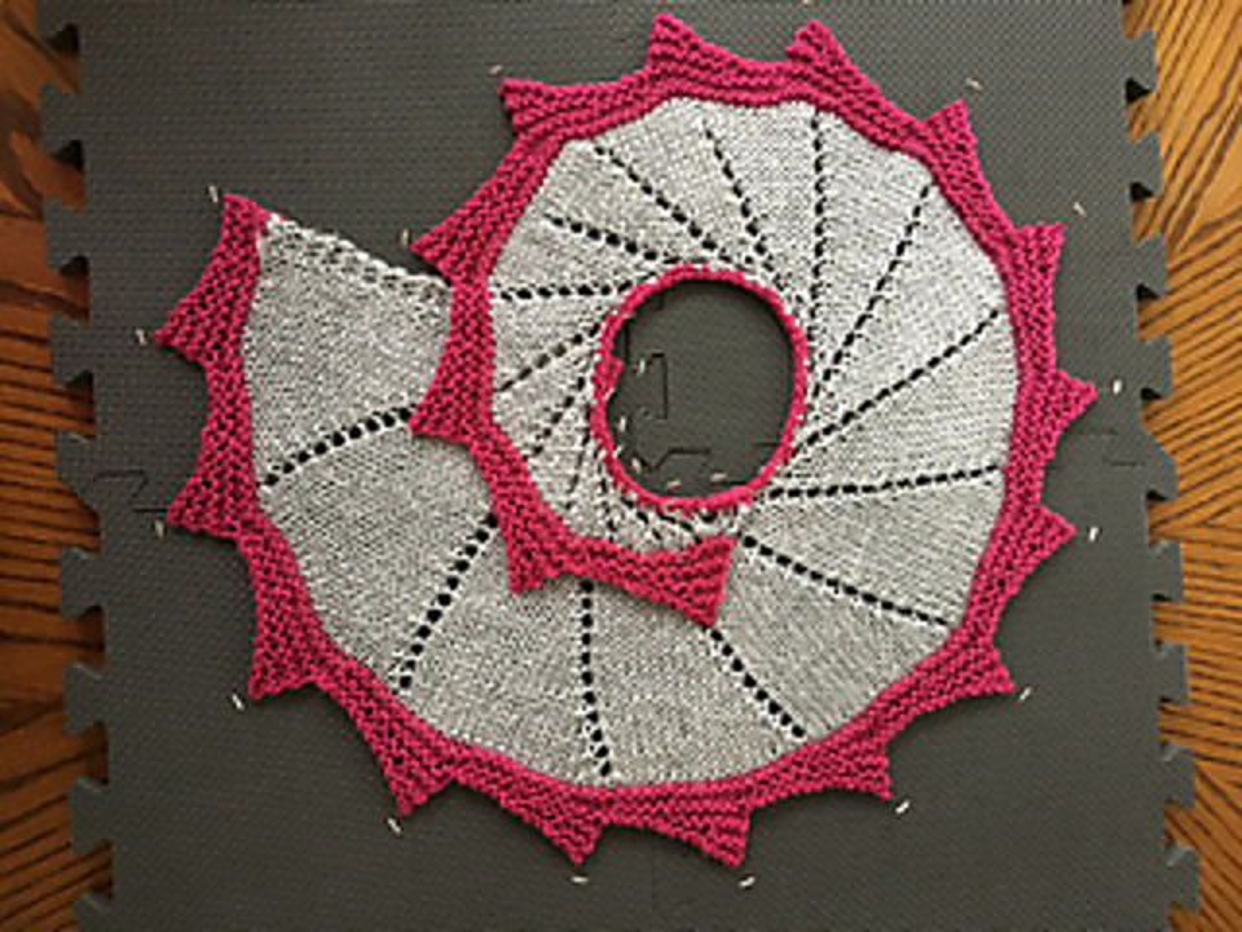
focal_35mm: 29
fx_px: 1041
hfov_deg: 61.7
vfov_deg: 48.2
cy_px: 466
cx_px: 621
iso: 200
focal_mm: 4.15
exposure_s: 1/30
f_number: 2.2
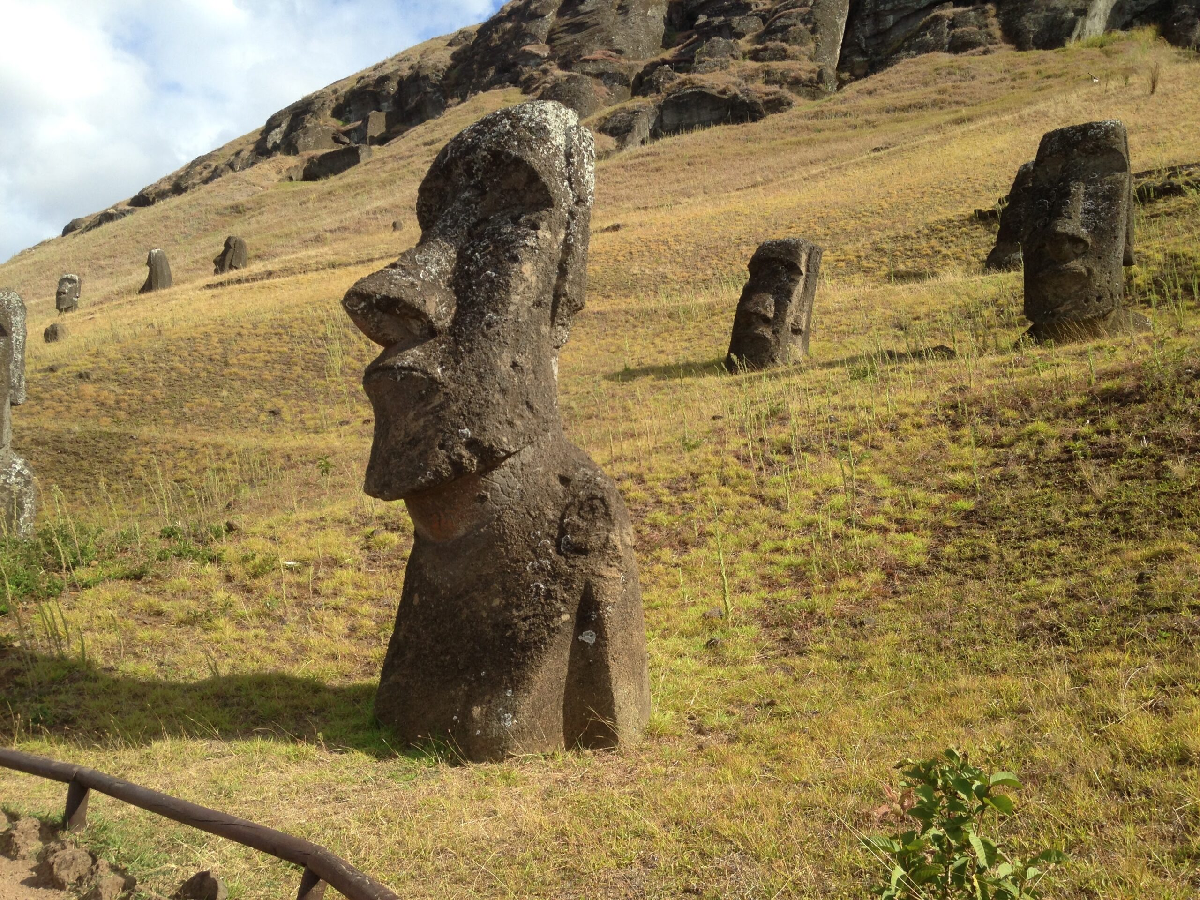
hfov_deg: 55.4
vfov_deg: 42.9
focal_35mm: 33
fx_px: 1144
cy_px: 450
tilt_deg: +3.2
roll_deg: +0.9
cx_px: 600
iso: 50
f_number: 2.4
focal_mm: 4.12
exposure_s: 1/1085
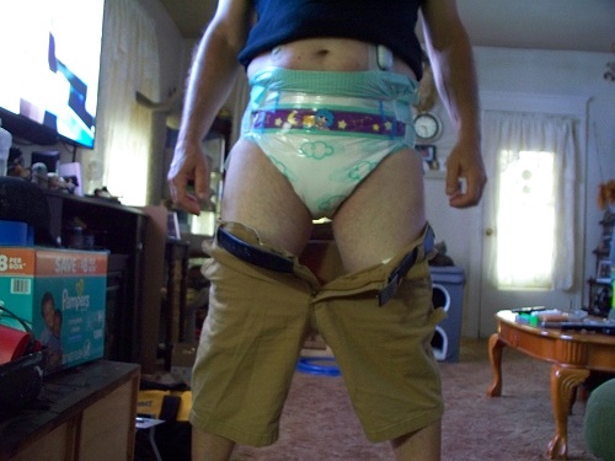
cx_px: 308
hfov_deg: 51.4
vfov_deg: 39.7
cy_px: 230
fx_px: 640
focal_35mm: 36
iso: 400
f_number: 2.8
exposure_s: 1/2
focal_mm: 7.54
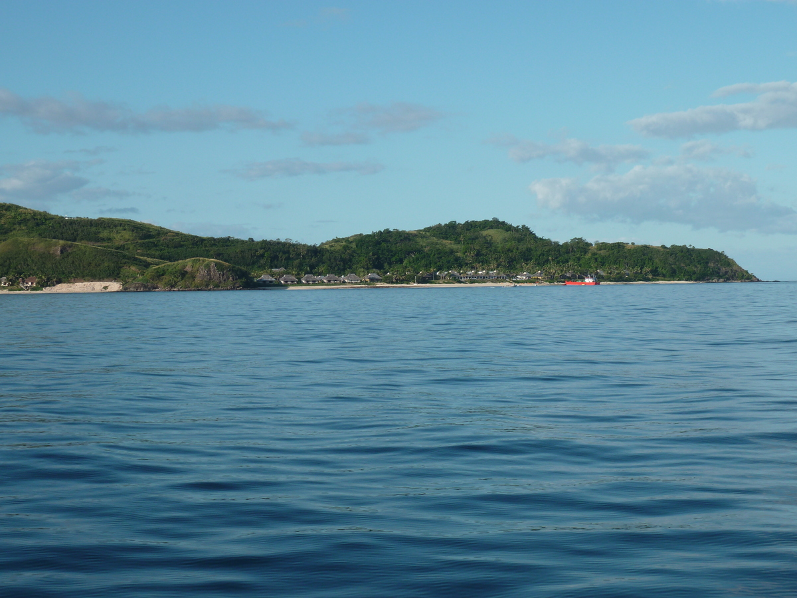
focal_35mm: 59
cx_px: 398
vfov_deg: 24.8
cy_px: 299
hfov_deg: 32.7
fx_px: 1358
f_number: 5
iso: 80
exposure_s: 1/500
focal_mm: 9.7
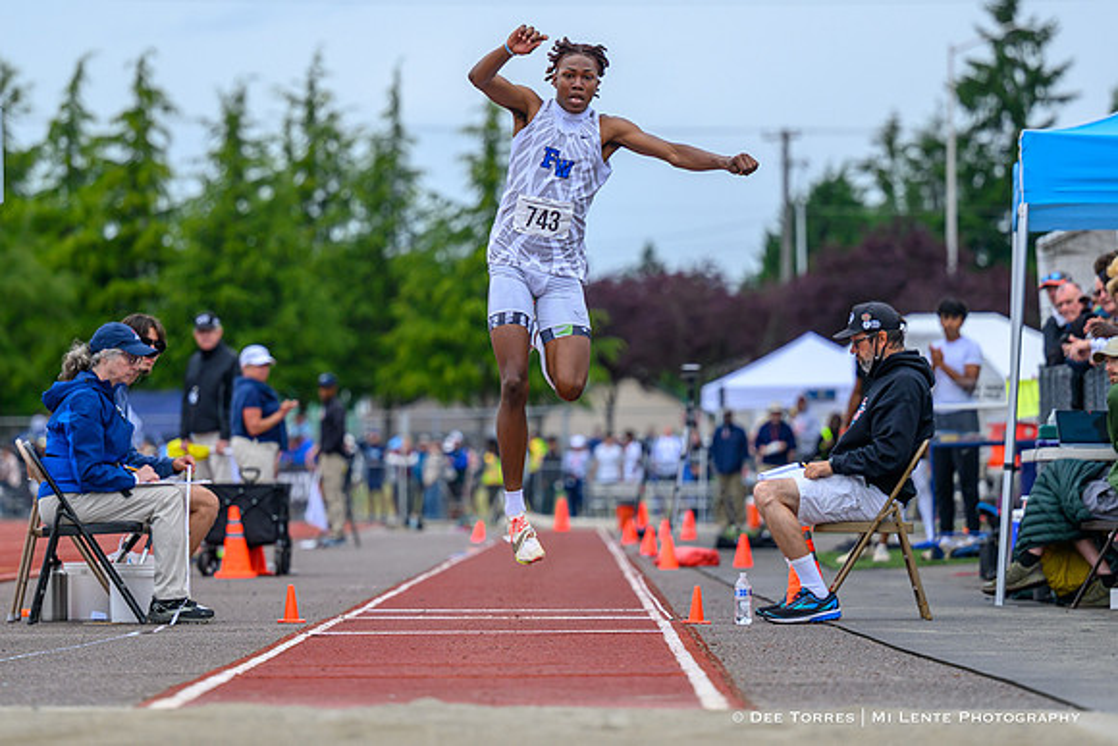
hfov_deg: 10.3
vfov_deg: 6.9
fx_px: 6191
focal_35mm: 199
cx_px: 549
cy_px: 355
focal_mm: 135
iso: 280
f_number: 2.8
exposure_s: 1/2500
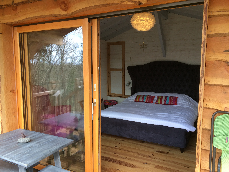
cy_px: 86
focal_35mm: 29
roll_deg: +0.0
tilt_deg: -6.6
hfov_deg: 61.7
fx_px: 192
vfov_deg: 48.2
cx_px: 114
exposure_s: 1/120
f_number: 2.2
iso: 50
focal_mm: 4.15
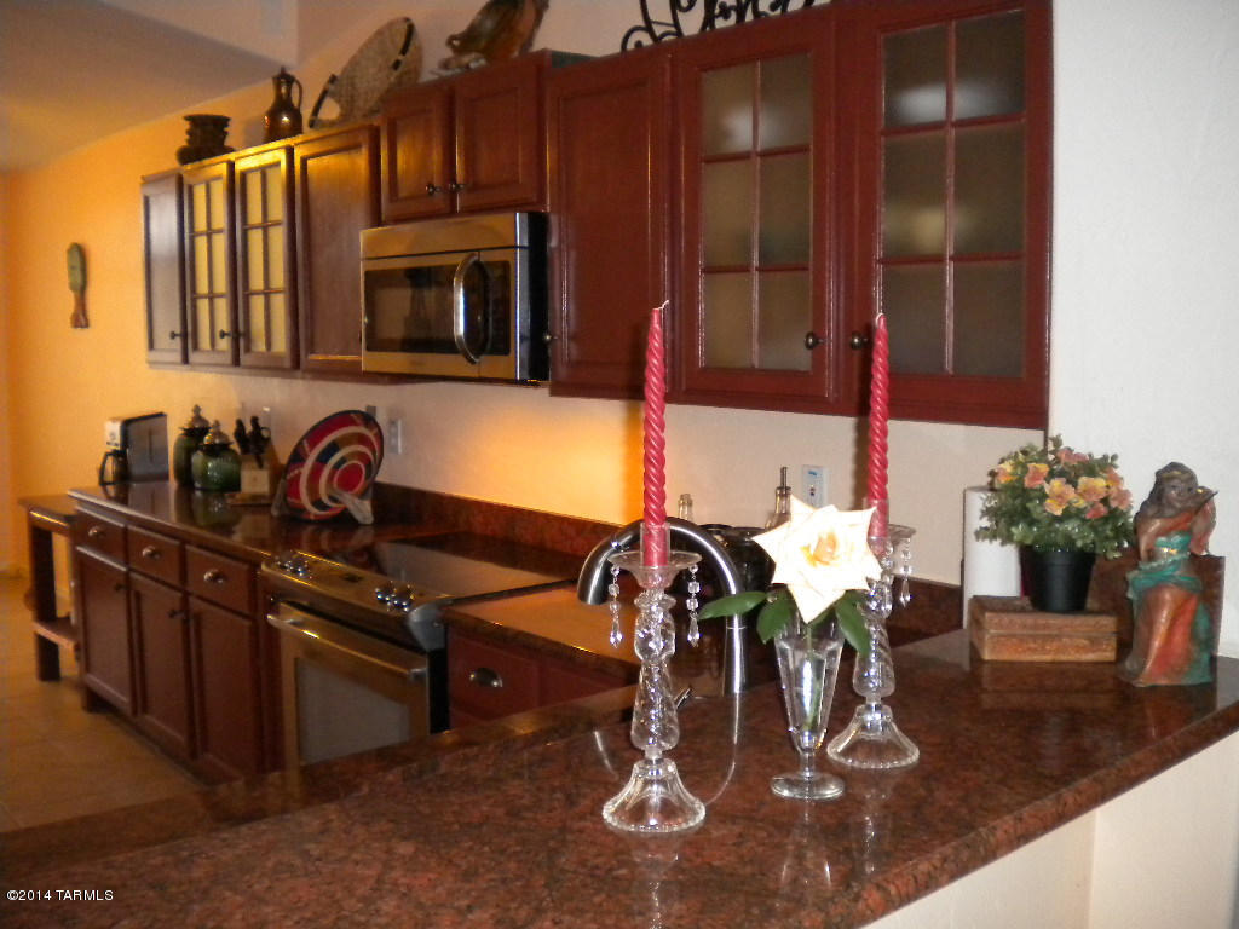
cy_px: 464
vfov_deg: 40.7
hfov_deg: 52.6
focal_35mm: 35
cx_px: 620
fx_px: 1253
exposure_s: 1/30
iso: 400
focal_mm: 6.3
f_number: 3.1
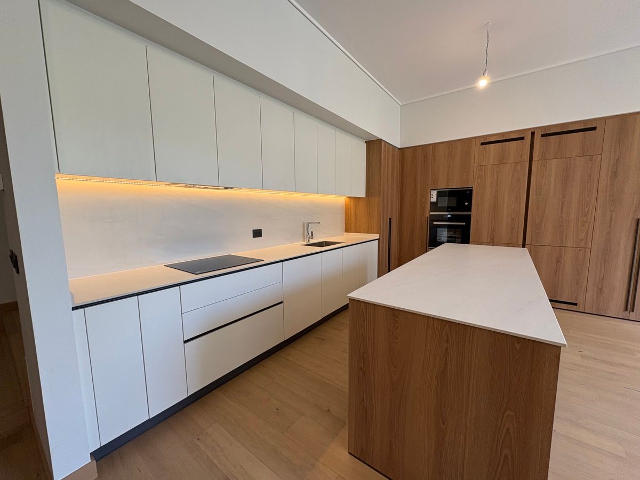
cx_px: 320
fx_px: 259
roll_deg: +0.6
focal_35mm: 14
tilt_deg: -6.3
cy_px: 240
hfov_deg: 102.1
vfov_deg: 85.7
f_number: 2.2
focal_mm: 2.22
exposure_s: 1/99
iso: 160
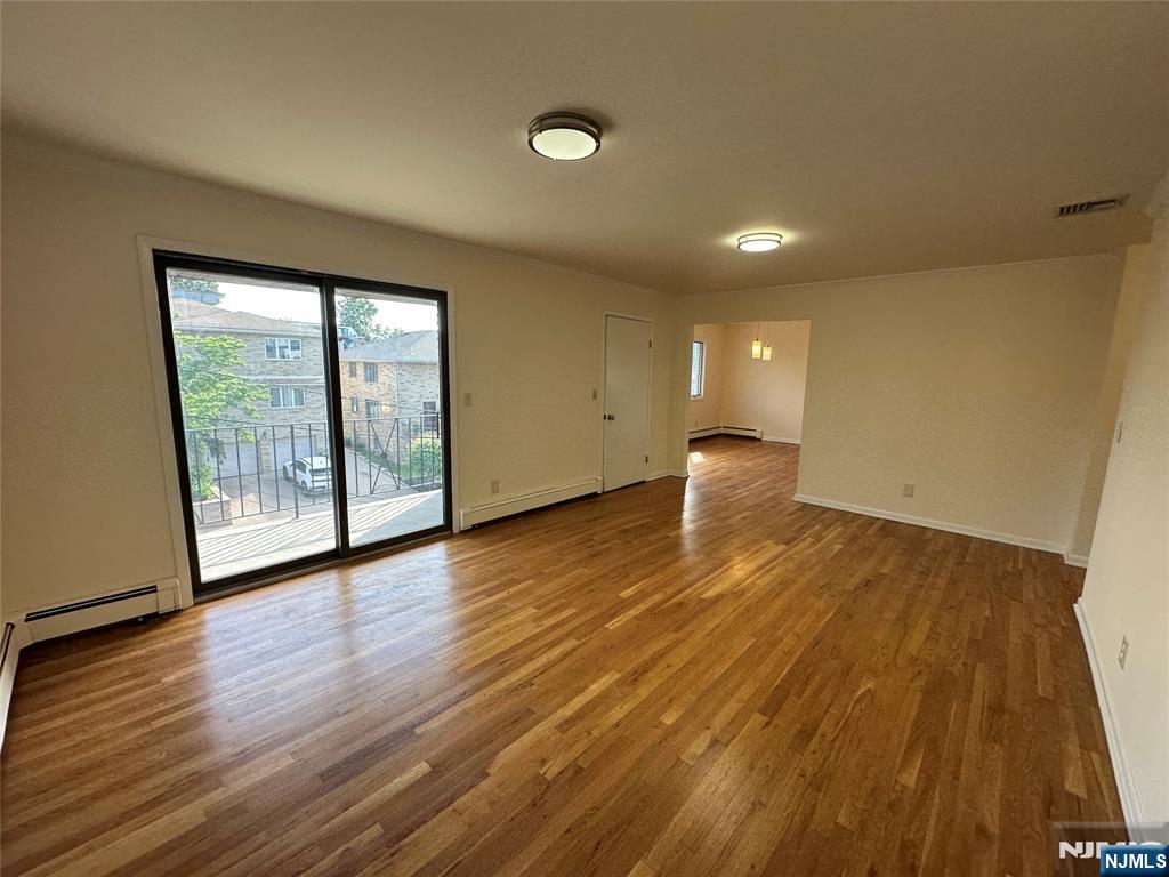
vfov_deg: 85.7
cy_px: 438
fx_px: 473
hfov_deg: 102.1
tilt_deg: -8.2
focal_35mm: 14
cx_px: 584
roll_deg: -1.4
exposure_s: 1/120
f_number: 2.2
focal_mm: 2.22
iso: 80
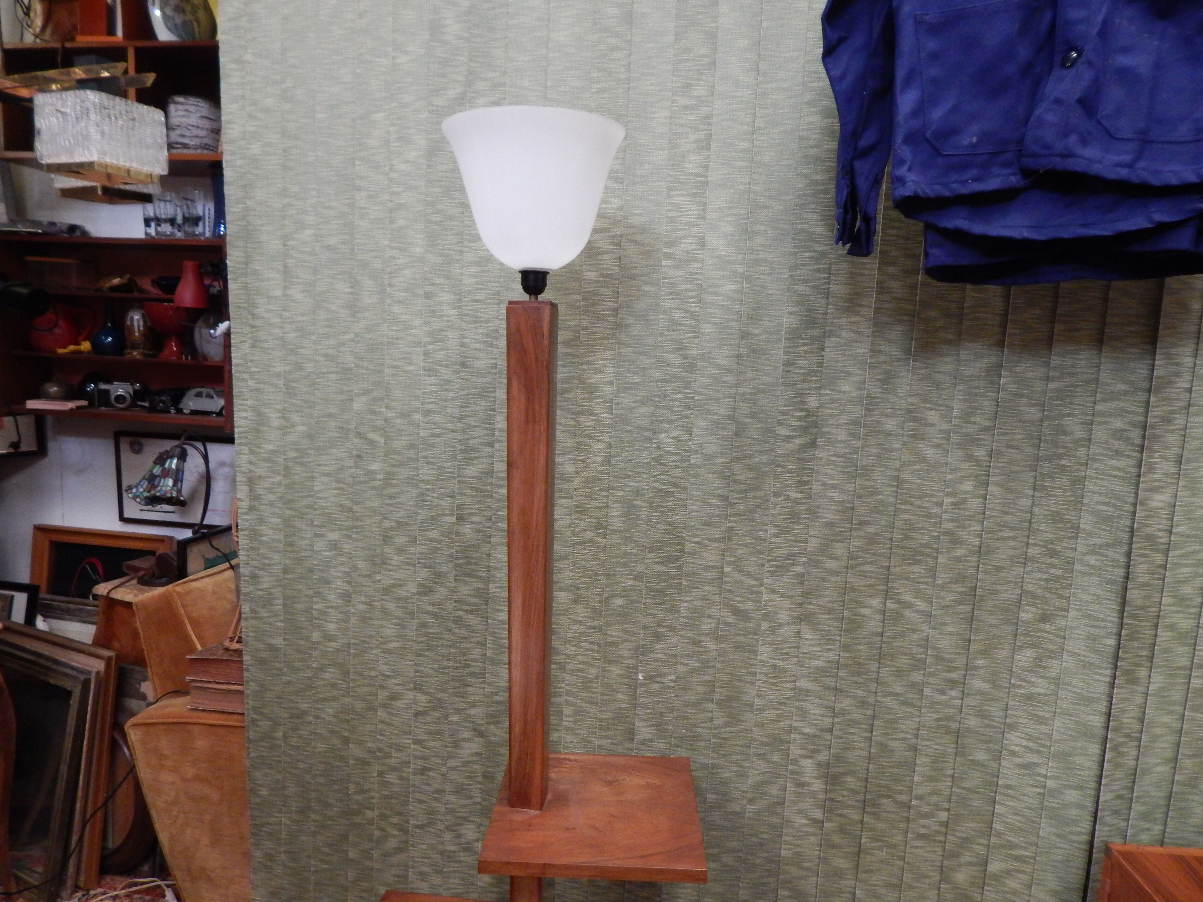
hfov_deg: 76.4
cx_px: 602
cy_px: 451
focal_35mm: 22
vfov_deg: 61.1
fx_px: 765
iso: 500
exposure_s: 1/8
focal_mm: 4
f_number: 3
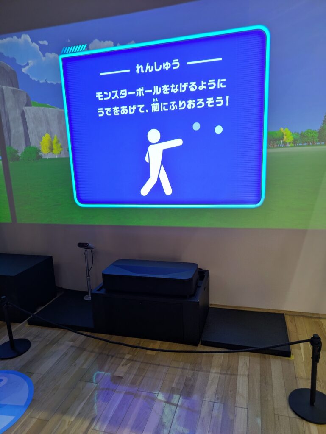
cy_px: 217
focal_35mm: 25
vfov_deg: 69.4
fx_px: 314
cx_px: 163
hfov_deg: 54.9
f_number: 1.89
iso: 158
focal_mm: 5.43
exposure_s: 1/33.3
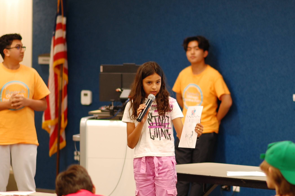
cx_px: 162
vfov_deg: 7.5
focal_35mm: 183
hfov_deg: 11.3
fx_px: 1496
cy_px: 110
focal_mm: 85
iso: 200
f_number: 1.8
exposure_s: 1/50
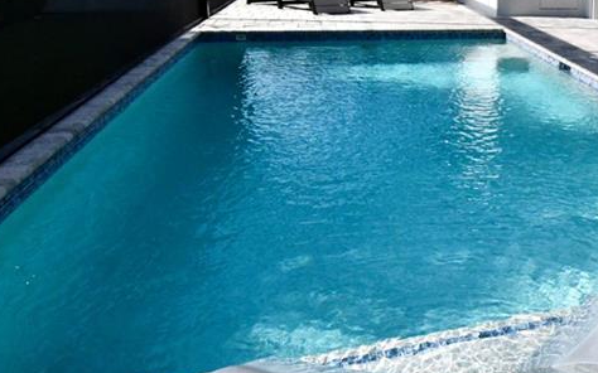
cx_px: 589
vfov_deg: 36.8
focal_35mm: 33
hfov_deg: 48.6
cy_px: 69
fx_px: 538
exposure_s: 1/800
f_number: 14
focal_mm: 10
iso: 2000
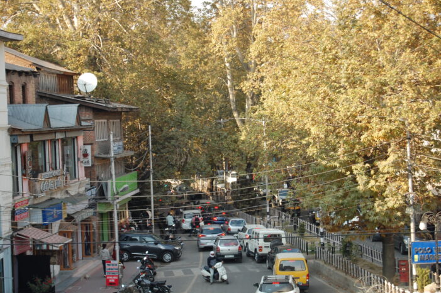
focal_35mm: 82
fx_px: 1010
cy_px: 146
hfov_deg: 24.6
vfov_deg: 16.5
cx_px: 220
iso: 200
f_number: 5.6
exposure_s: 1/125
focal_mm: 55
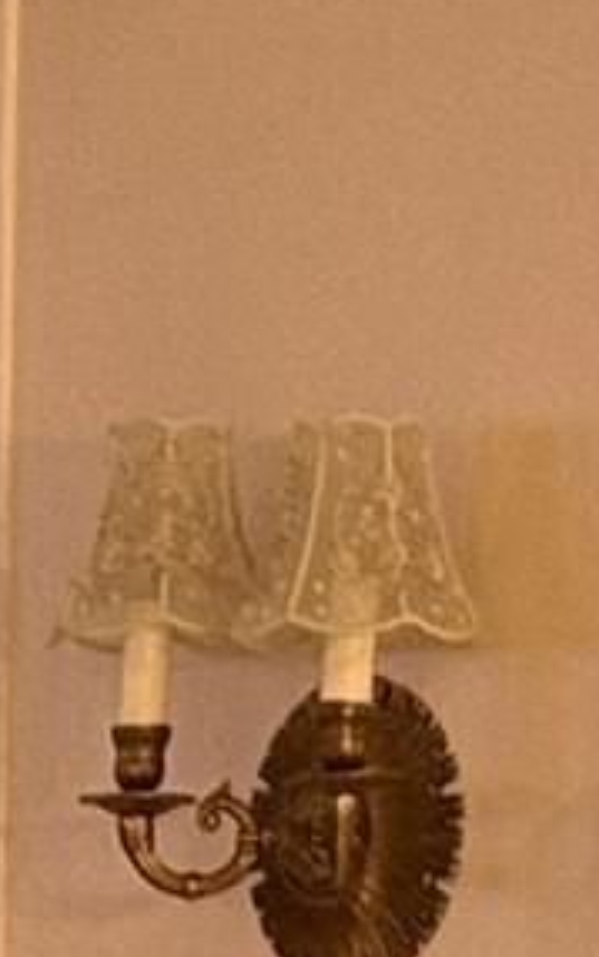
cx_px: -1643
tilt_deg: -6.1
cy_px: 2416
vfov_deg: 5.5
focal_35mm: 364
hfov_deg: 3.5
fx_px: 9498
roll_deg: +0.4
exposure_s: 1/40
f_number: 1.78
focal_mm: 6.76
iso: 320
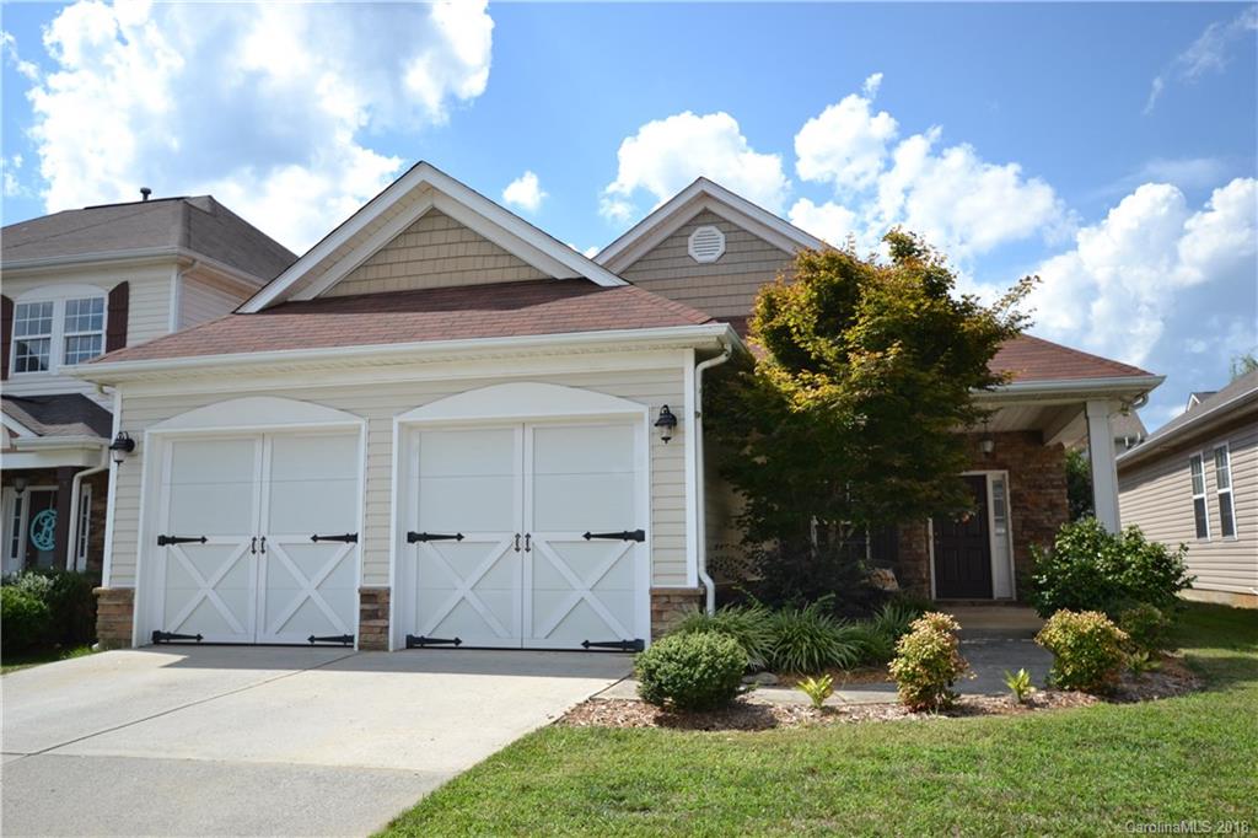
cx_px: 629
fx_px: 1048
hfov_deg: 61.9
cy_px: 419
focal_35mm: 30
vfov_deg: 43.6
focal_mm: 20
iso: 200
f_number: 4.5
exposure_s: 1/1250
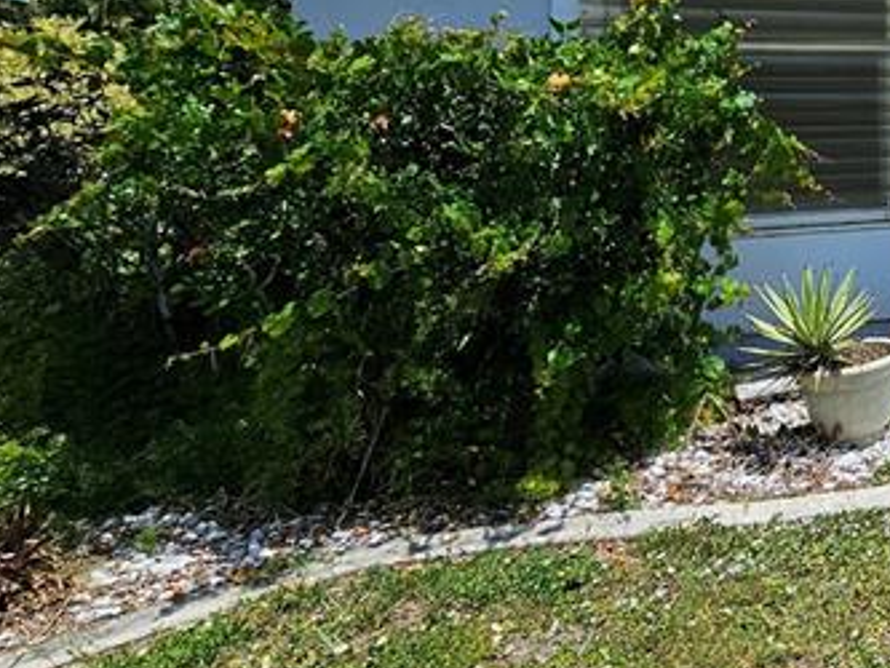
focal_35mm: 40
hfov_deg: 30.8
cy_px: 56
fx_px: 1029
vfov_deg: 33.9
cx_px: 1267
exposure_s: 1/4222
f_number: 2.2
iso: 50
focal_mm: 2.2
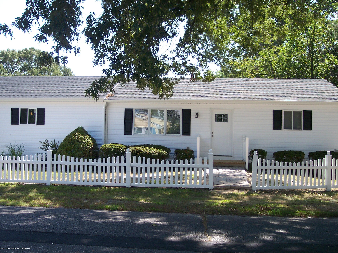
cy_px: 127
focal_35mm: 39
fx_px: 381
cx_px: 171
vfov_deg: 36.8
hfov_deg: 47.9
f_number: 2.8
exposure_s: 1/700
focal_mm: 8
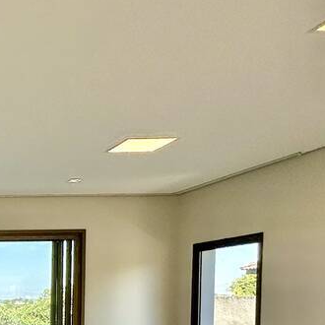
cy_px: 337
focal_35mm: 54
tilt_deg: -3.3
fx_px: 574
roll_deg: -0.1
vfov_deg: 29.2
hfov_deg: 24.3
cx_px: -168
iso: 40
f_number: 2.2
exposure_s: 1/433
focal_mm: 2.22
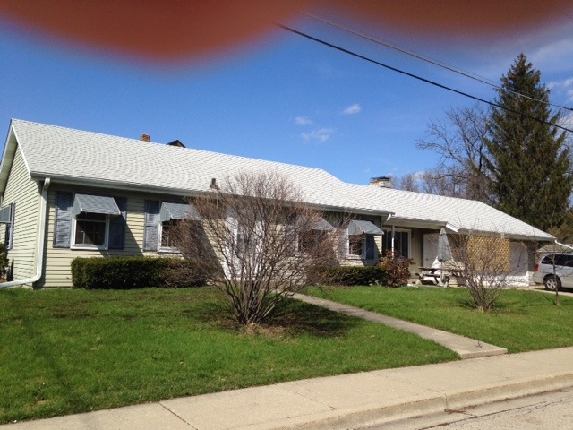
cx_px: 286
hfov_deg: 55.4
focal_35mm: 33
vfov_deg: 42.9
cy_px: 215
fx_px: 546
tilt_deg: +3.5
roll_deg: -1.7
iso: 50
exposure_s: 1/2169
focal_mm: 4.12
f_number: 2.4
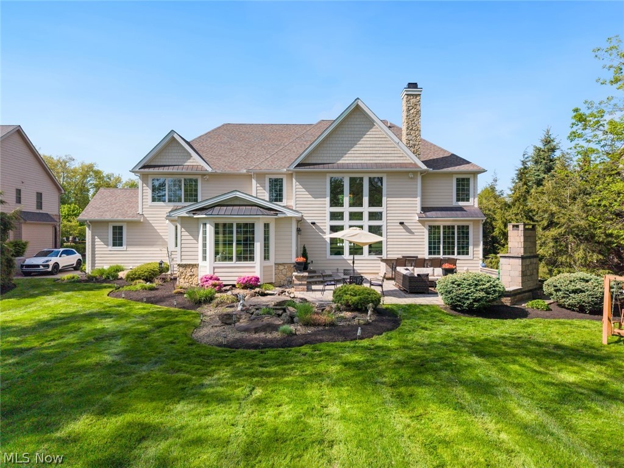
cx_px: 312
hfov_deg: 71.6
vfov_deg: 56.8
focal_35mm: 24
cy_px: 234
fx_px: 433
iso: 320
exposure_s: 1/8000
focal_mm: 8.67
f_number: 1.8
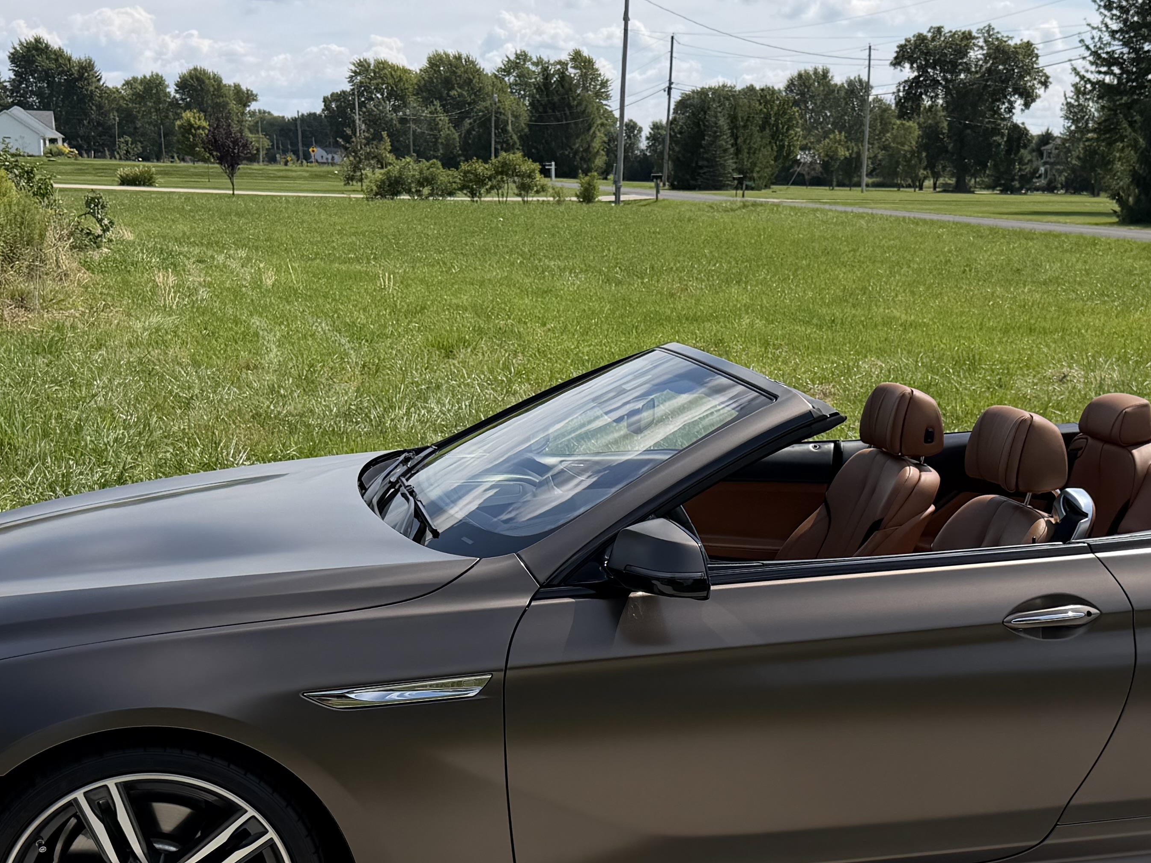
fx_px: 1696
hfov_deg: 37.4
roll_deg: -1.4
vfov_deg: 27.9
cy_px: 705
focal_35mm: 51
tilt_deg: -15.4
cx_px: 681
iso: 80
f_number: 1.78
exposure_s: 1/7353
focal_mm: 6.76
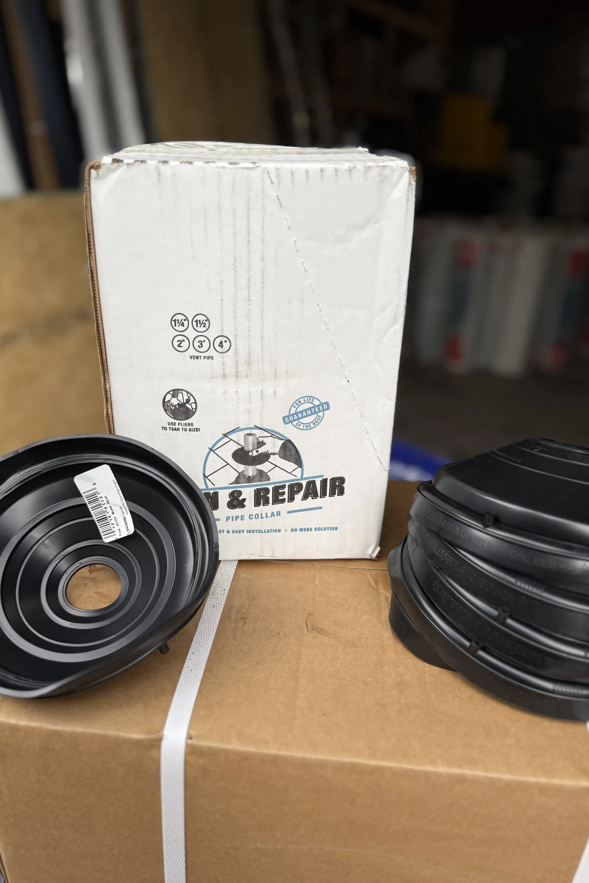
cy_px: 442
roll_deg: -3.3
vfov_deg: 71.5
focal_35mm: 25
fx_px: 613
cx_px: 279
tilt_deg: -23.8
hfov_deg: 51.3
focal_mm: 6.76
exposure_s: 1/521
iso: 80
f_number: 1.78
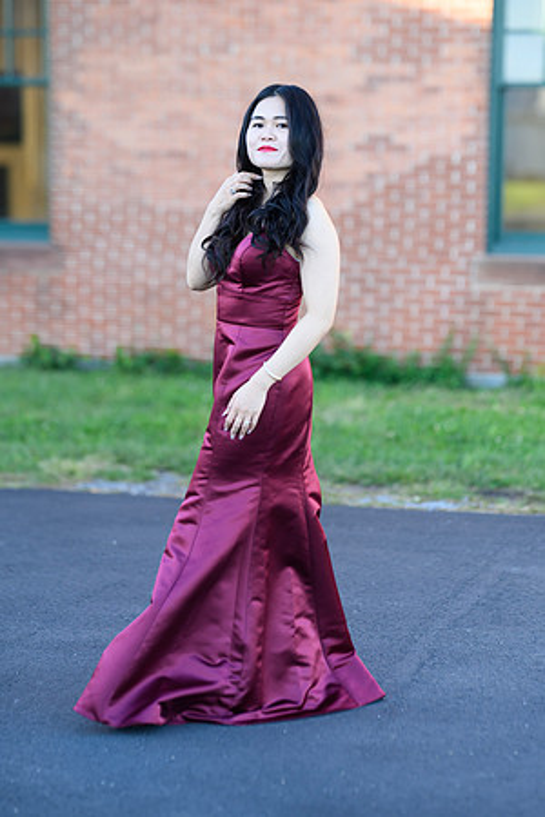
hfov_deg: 16.1
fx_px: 1930
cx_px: 272
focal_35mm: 85
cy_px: 408
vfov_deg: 23.9
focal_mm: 85
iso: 400
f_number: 1.8
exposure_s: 1/1250
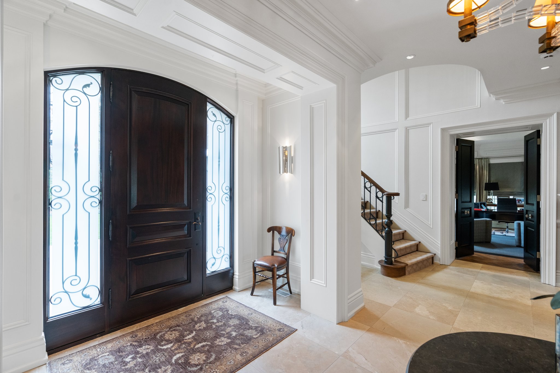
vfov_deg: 73.7
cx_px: 280
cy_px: 186
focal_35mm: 16
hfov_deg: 96.7
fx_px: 249
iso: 1600
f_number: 5.6
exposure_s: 1/30
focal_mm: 16
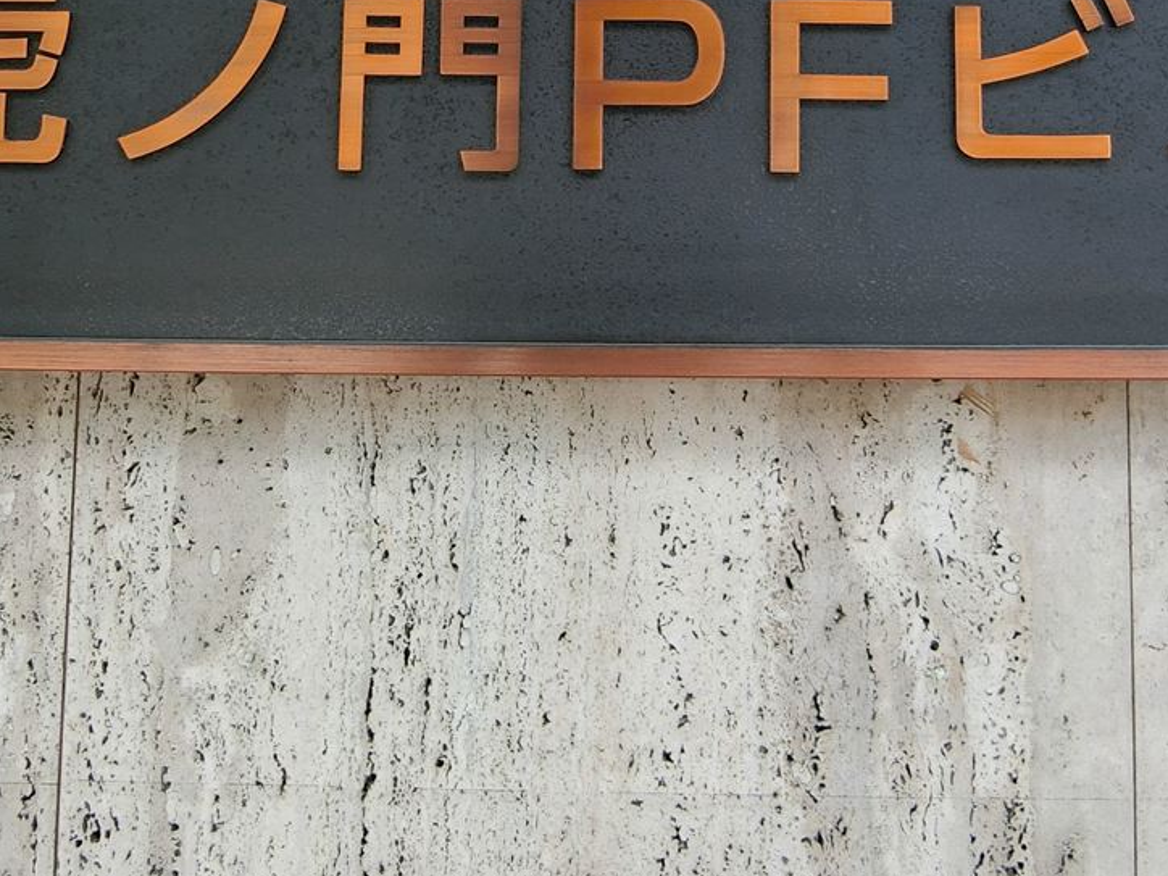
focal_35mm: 42
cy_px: 98
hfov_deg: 44.8
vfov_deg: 32.7
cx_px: 632
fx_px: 1417
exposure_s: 1/160
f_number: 2.7
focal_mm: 4.06
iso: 80
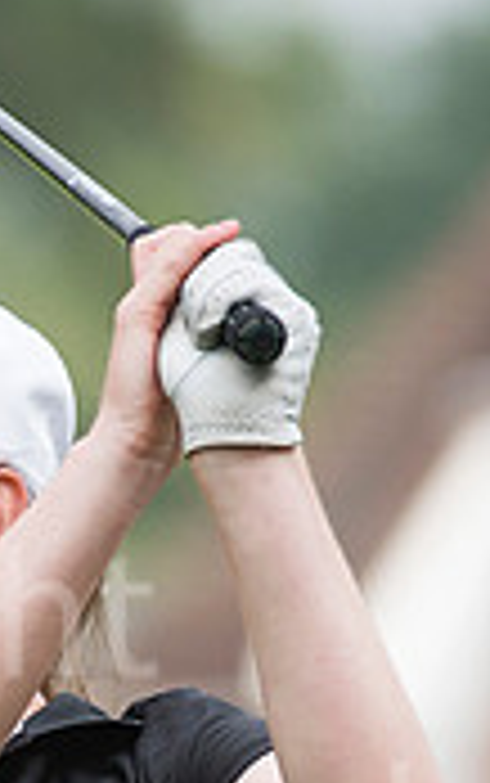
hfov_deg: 1.7
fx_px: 16894
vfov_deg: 2.7
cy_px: 868
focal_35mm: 792
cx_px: -83
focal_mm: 300
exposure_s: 1/1250
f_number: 6.3
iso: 400
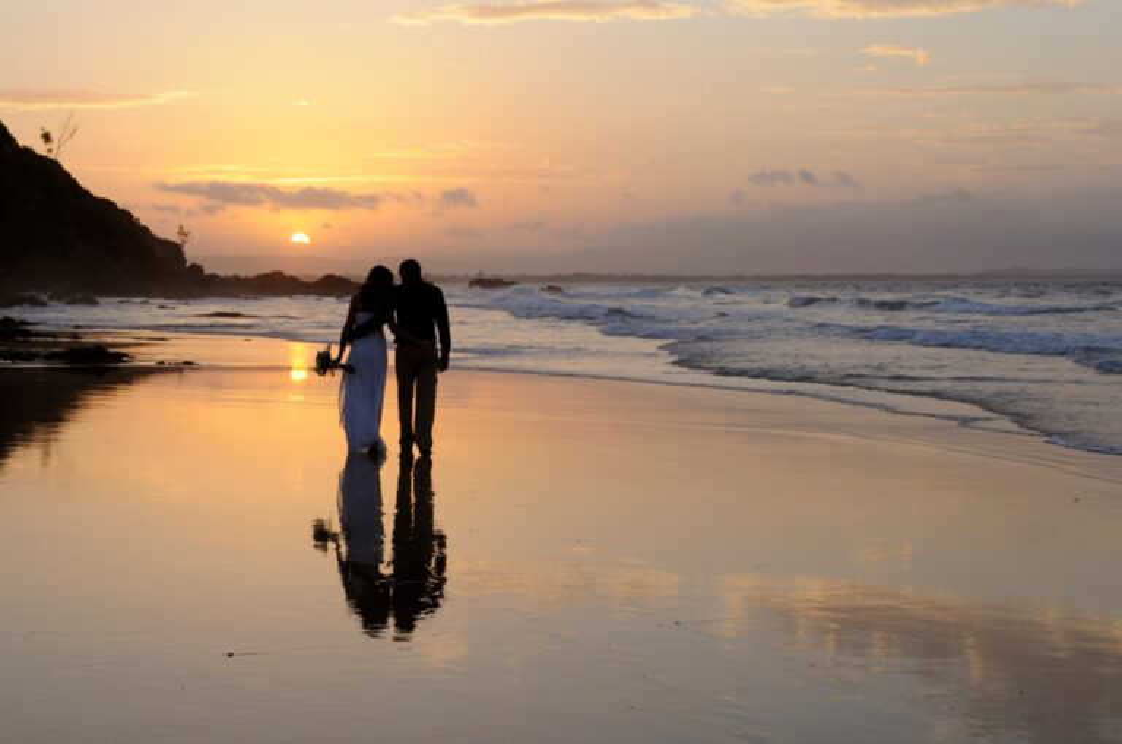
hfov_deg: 35.1
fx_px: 1773
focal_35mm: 57
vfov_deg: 23.7
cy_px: 372
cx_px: 561
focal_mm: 38
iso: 400
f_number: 8
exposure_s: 1/250
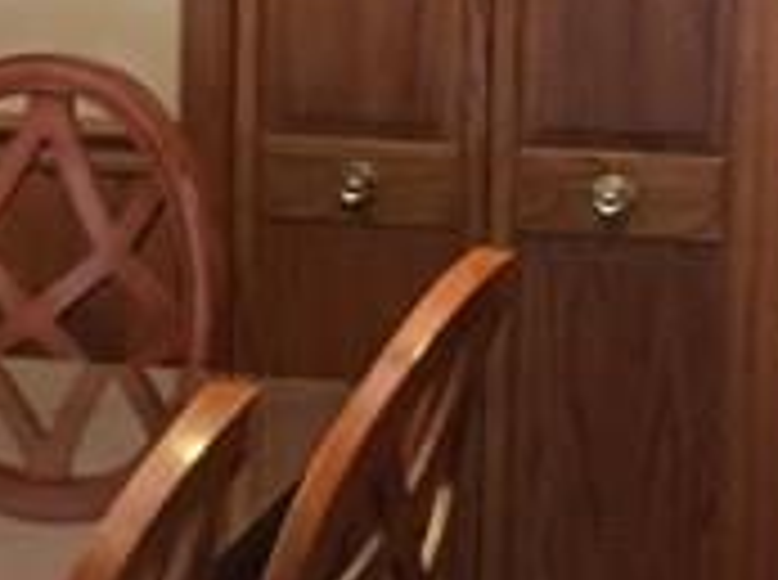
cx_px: 270
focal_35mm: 172
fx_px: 3858
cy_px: -58
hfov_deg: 11.5
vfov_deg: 8.5
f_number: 2.2
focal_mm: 4.15
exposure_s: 1/24
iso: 250
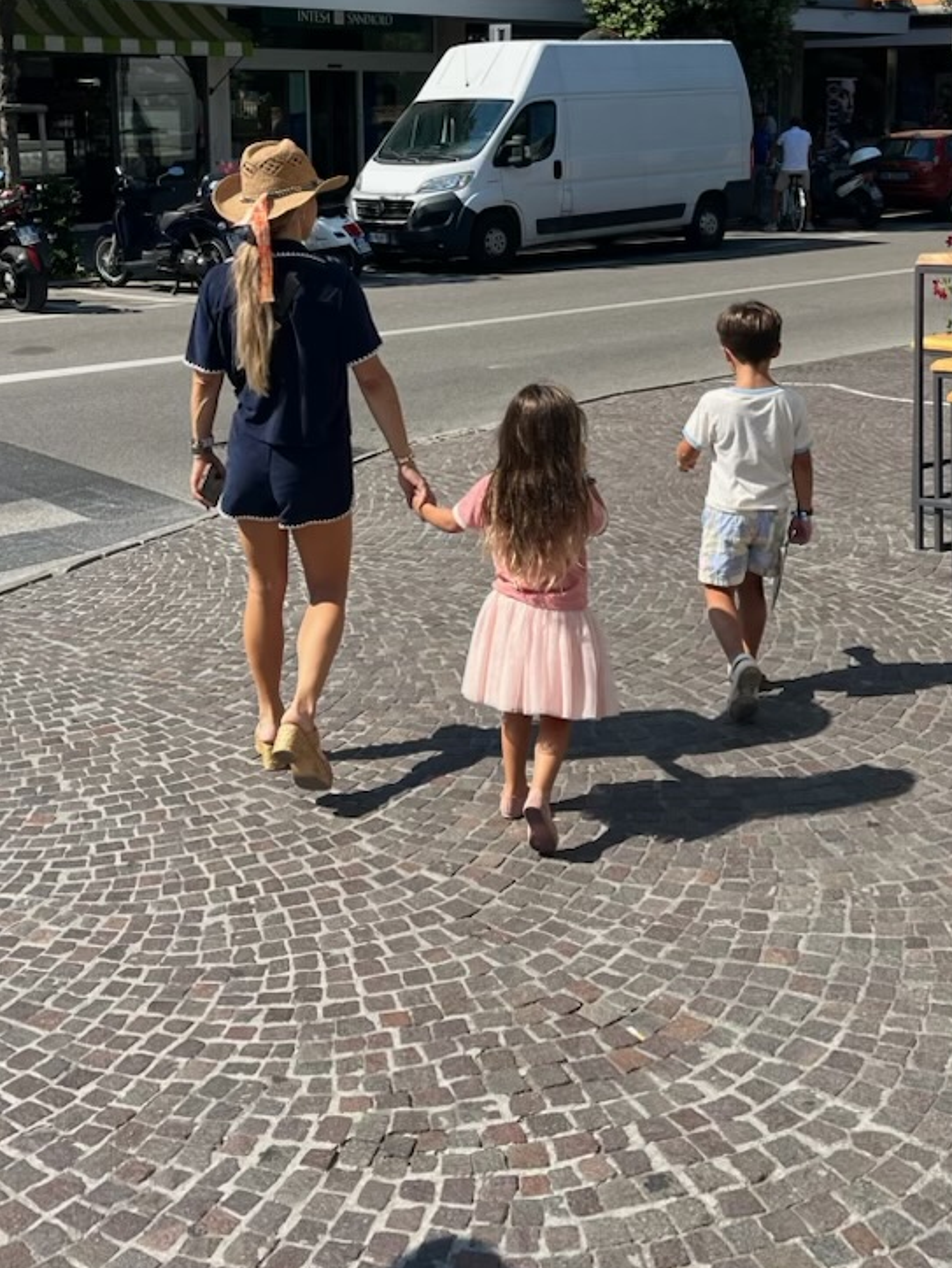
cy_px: 386
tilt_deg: -10.7
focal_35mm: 46
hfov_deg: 31.5
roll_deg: -0.2
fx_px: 1685
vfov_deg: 40.5
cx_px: 526
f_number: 1.6
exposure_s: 1/3135
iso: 50
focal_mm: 5.1
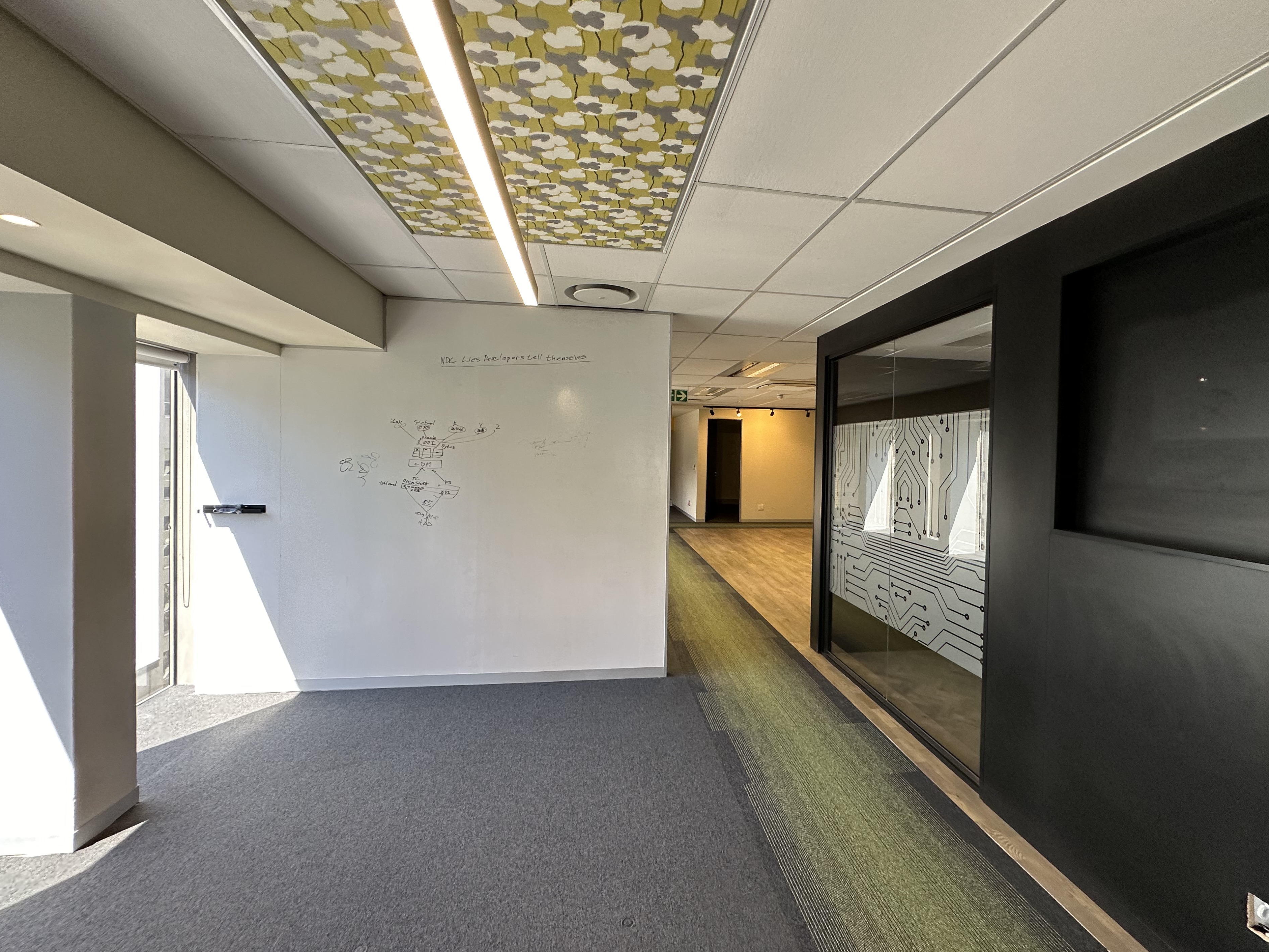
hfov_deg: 98.1
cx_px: 673
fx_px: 550
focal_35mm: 15
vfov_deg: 81.7
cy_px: 461
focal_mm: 2.22
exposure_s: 1/99
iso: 125
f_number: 2.2
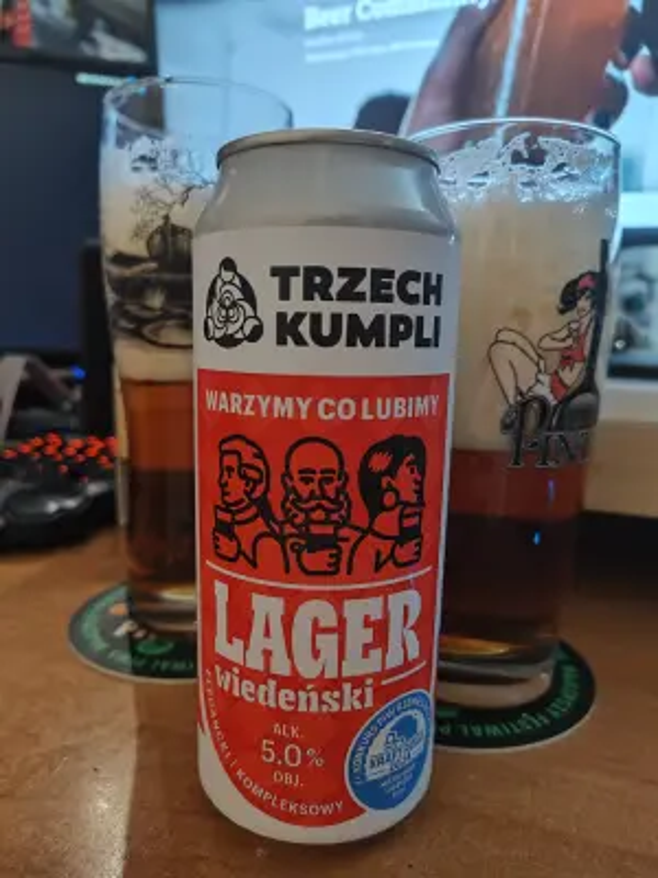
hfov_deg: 58.9
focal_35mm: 23
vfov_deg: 73.9
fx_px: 583
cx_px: 329
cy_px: 439
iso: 597
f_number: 1.88
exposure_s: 1/12
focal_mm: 5.56
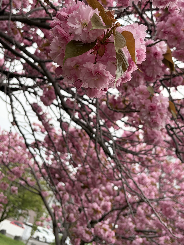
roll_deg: -21.7
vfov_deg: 44.1
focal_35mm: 42
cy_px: 79
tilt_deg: +28.6
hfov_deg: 34.3
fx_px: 298
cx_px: 103
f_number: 1.6
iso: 50
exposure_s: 1/188
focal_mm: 5.96
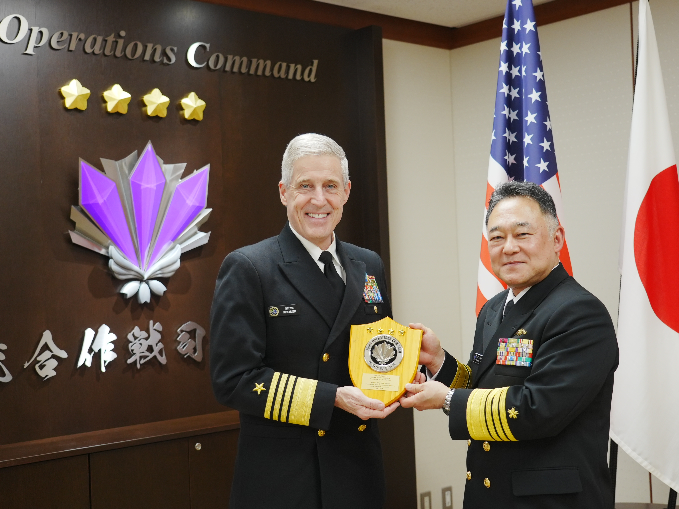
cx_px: 364
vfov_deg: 30.9
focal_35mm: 47
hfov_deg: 40.4
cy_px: 253
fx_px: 922
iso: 2000
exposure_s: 1/250
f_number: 4
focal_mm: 43
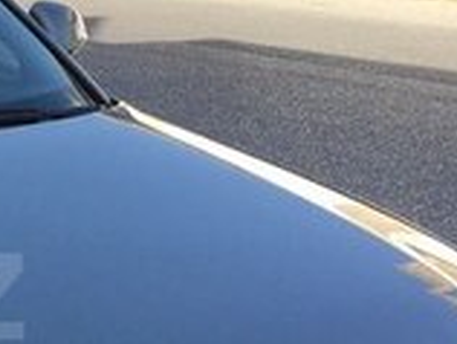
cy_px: 296
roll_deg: -1.4
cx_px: -272
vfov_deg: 12.2
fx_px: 1600
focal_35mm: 121
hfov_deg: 14.8
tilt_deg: -12.9
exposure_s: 1/732
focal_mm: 4.15
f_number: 2.2
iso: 32
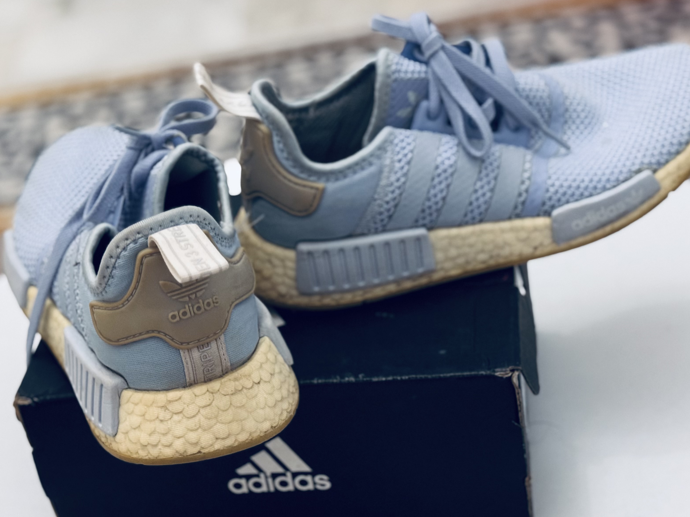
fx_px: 1236
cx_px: 324
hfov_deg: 31.2
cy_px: 211
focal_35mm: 62
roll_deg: +11.5
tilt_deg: -33.0
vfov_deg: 23.6
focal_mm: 6.76
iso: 640
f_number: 1.78
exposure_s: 1/25
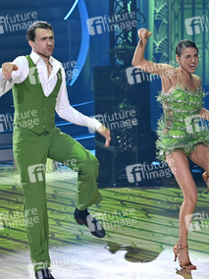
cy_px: 146
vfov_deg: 12.3
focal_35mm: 160
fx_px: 1288
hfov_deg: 9.3
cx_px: 125
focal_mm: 105
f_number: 4.5
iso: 1250
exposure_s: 1/400
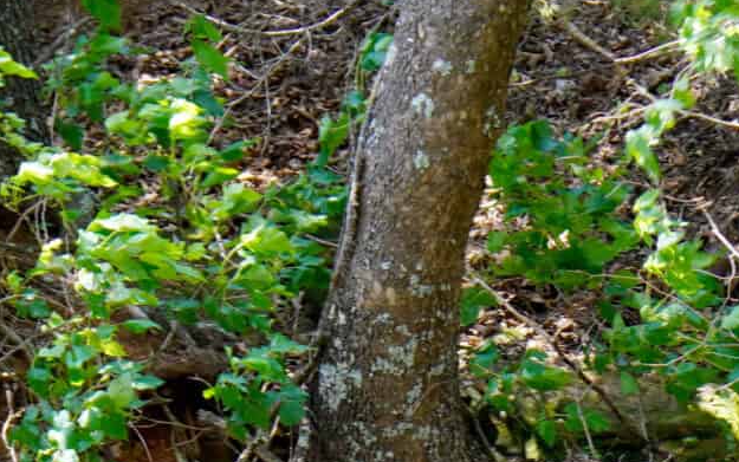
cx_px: 810
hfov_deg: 8.5
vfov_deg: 5.3
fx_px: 4917
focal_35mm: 244
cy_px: 654
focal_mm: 39
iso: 125
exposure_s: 1/60
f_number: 4
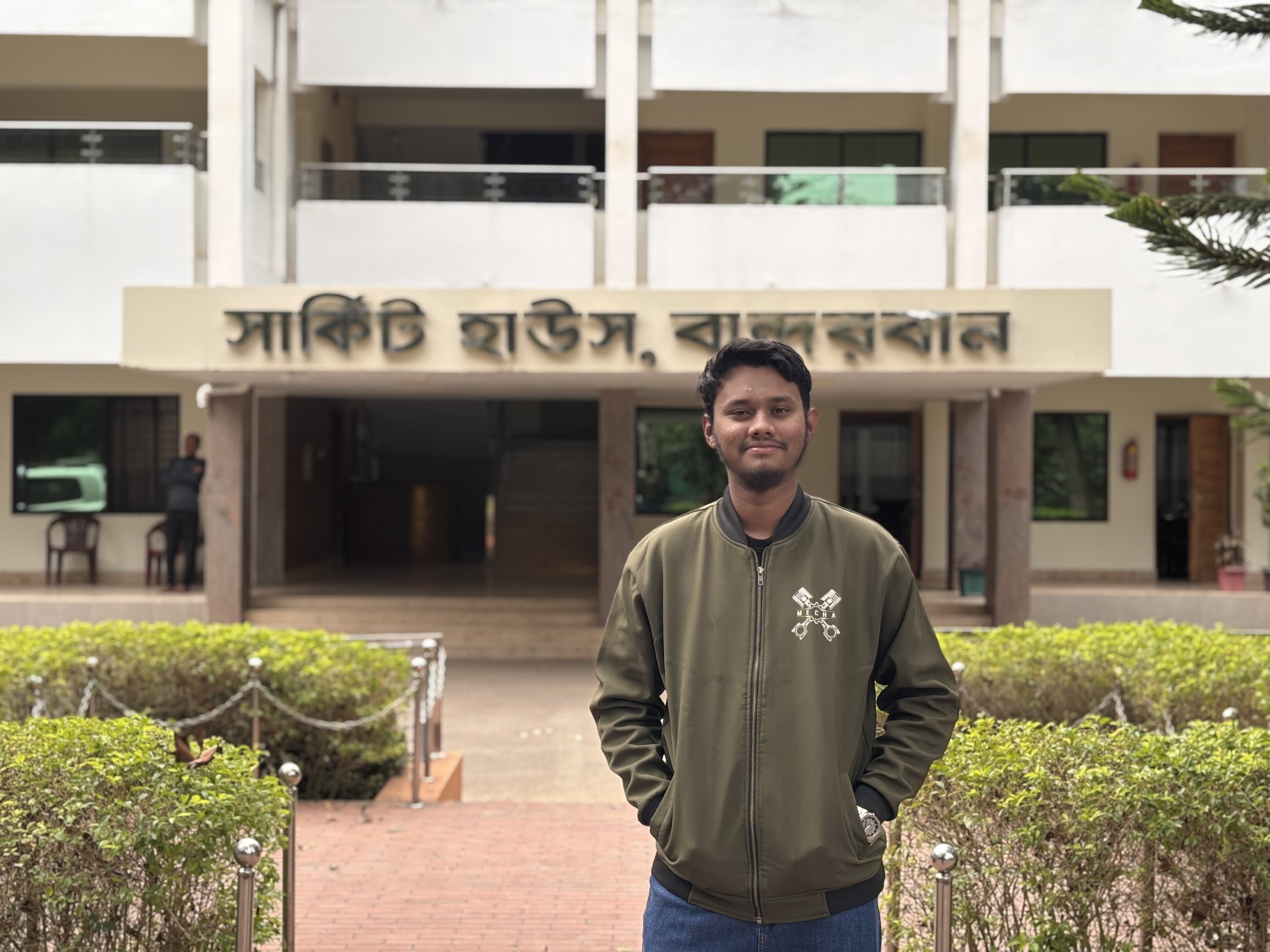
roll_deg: -0.7
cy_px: 476
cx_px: 635
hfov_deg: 36.8
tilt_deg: +0.2
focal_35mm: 52
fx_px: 1908
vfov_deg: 28.0
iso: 40
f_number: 1.6
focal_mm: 5.96
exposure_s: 1/172
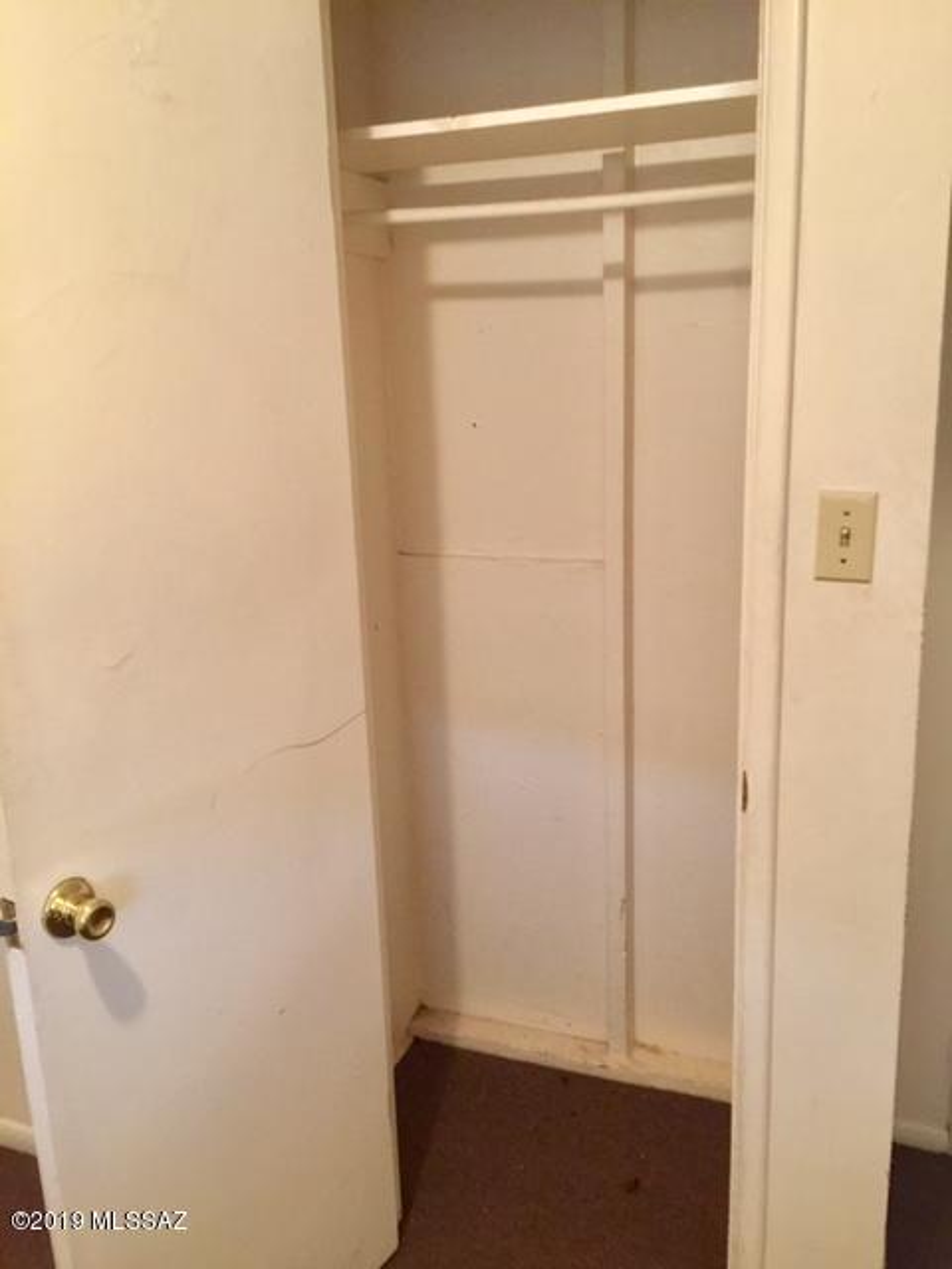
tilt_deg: -12.8
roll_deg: +3.7
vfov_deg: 61.7
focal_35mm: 29
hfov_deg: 48.2
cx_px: 476
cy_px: 634
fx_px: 1063
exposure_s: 1/15
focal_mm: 4.15
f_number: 2.2
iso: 100
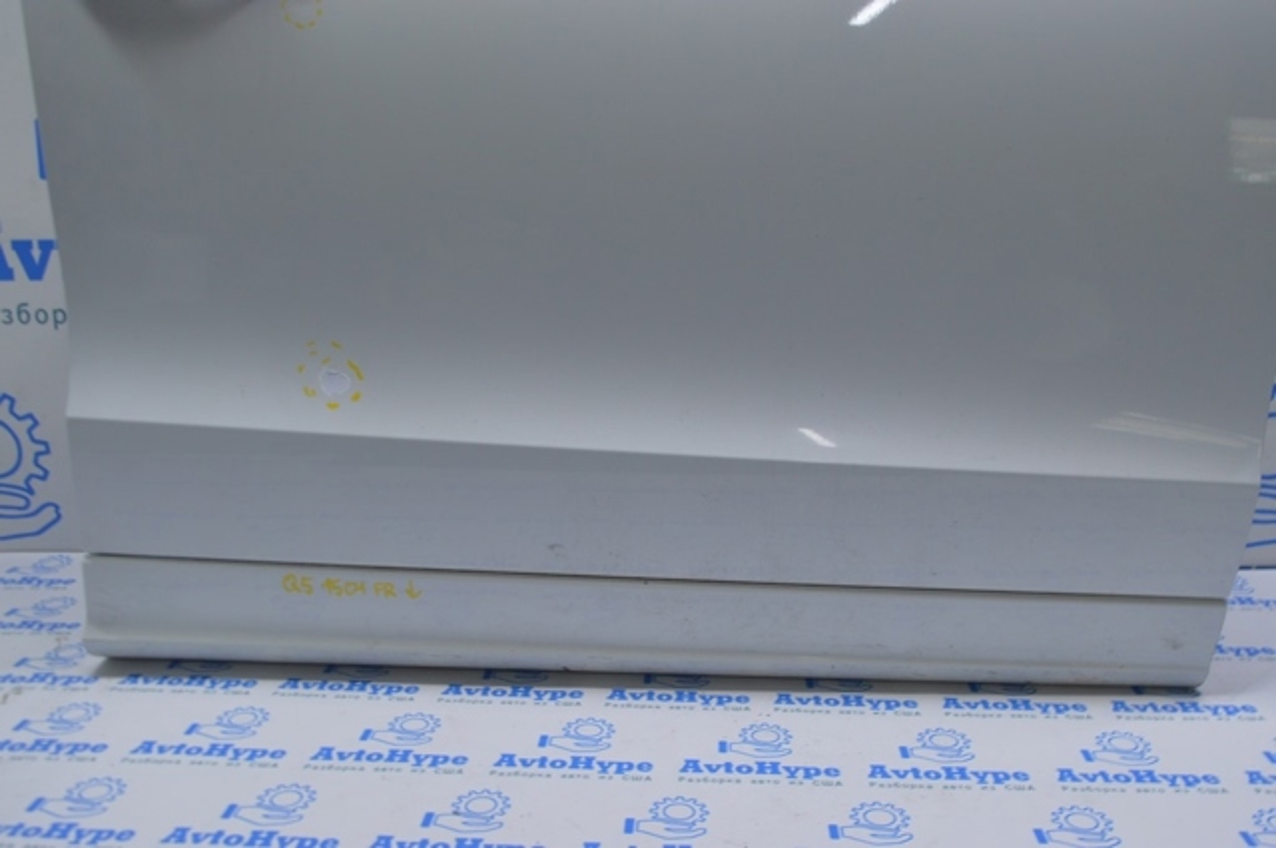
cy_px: 424
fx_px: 1274
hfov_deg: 53.2
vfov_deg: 36.8
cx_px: 638
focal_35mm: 36
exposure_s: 1/30
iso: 400
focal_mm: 24
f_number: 5.6
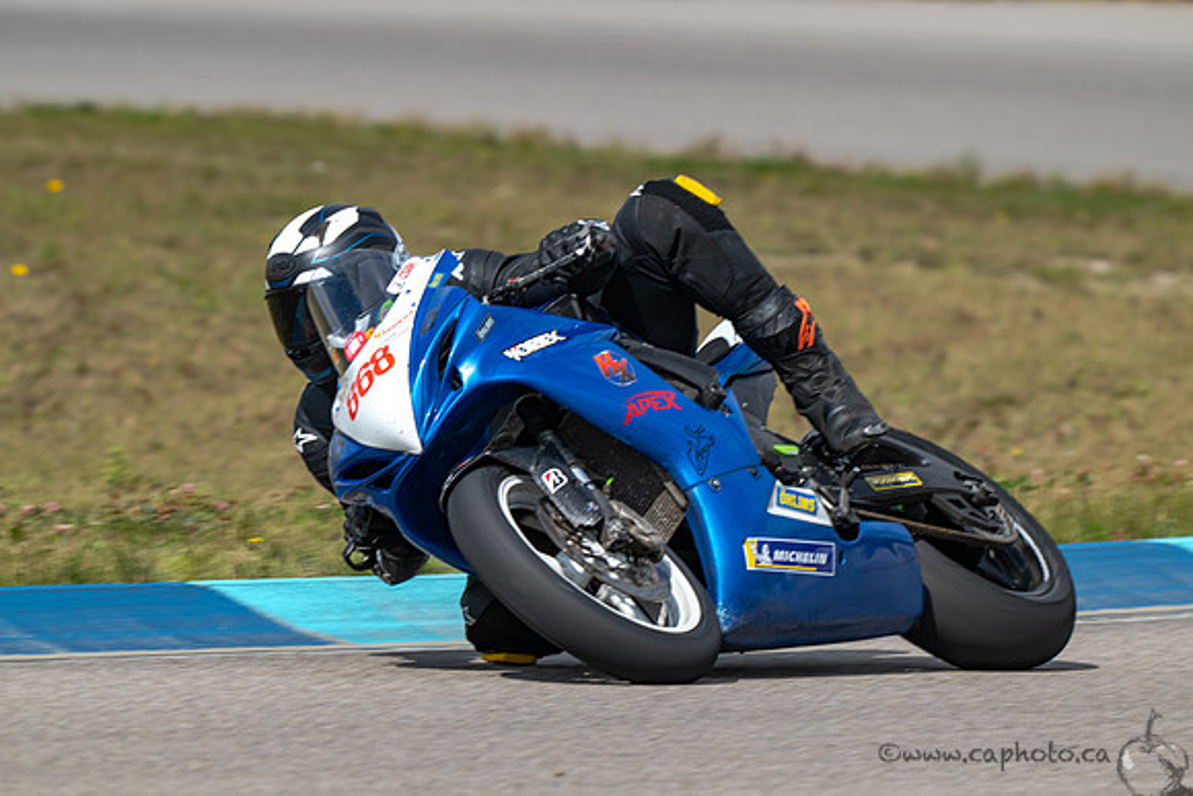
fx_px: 19887
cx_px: 596
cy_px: 398
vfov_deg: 2.3
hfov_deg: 3.4
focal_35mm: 600
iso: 320
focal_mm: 600
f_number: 11
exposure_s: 1/800
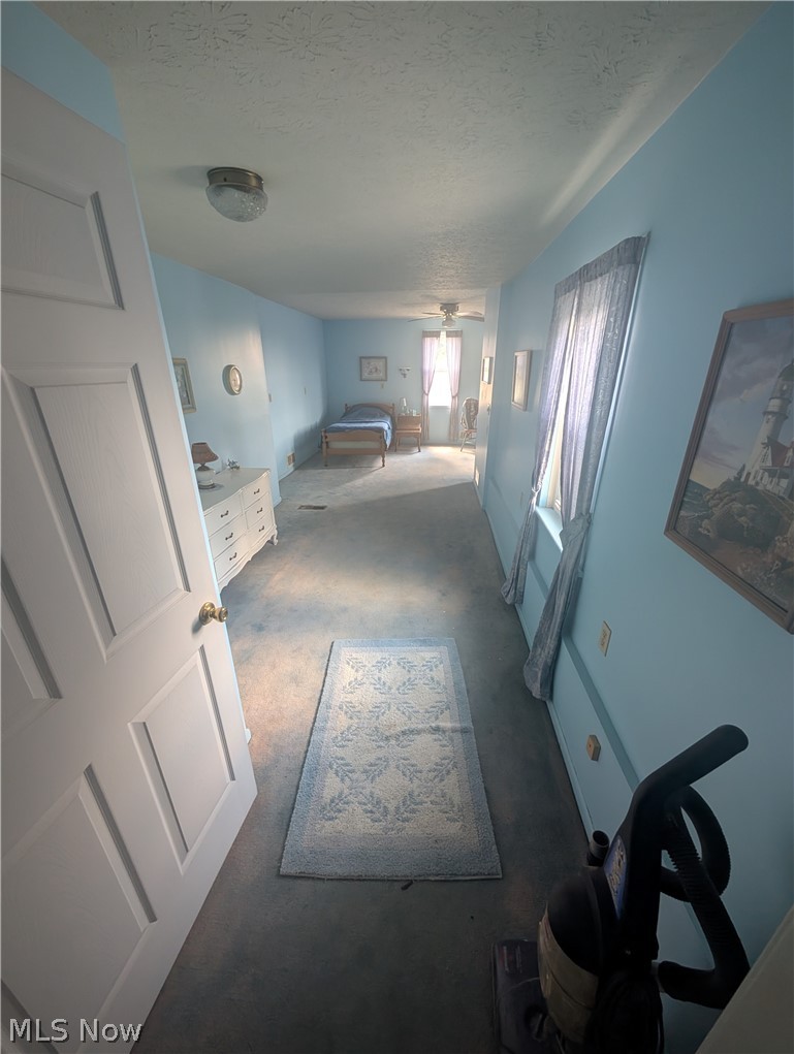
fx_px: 366
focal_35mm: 12
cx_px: 397
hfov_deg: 94.7
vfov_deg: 110.4
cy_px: 527
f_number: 1.7
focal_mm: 2.02
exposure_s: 1/23.8
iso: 100
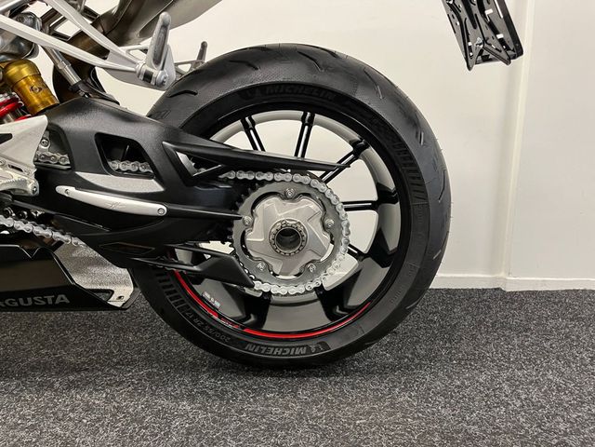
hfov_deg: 67.3
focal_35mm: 26
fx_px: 447
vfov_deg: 53.1
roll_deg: -0.3
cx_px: 298
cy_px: 224
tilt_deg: -9.0
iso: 250
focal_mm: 5.1
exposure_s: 1/50
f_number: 1.6
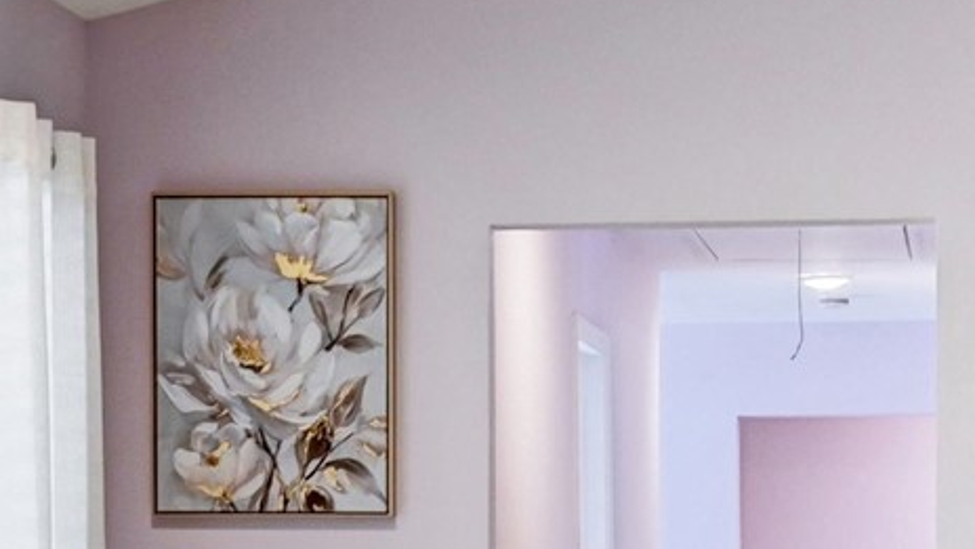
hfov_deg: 14.5
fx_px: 3800
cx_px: 805
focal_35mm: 147
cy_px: 684
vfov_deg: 8.2
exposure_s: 1/5
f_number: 8
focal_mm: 30
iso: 400
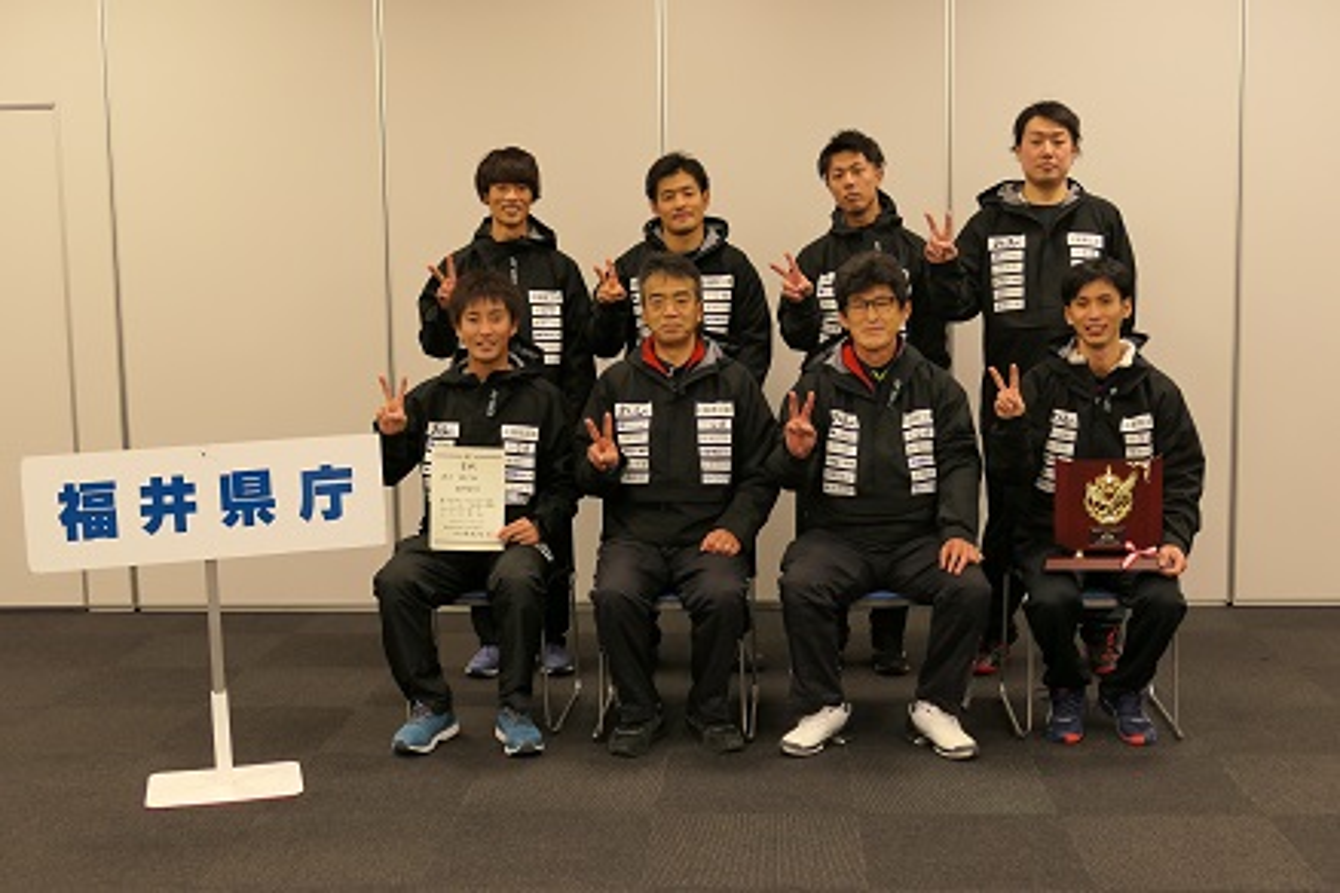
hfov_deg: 43.6
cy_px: 446
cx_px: 670
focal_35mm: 45
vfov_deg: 29.9
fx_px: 1675
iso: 500
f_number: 3.2
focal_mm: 16.49
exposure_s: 1/80
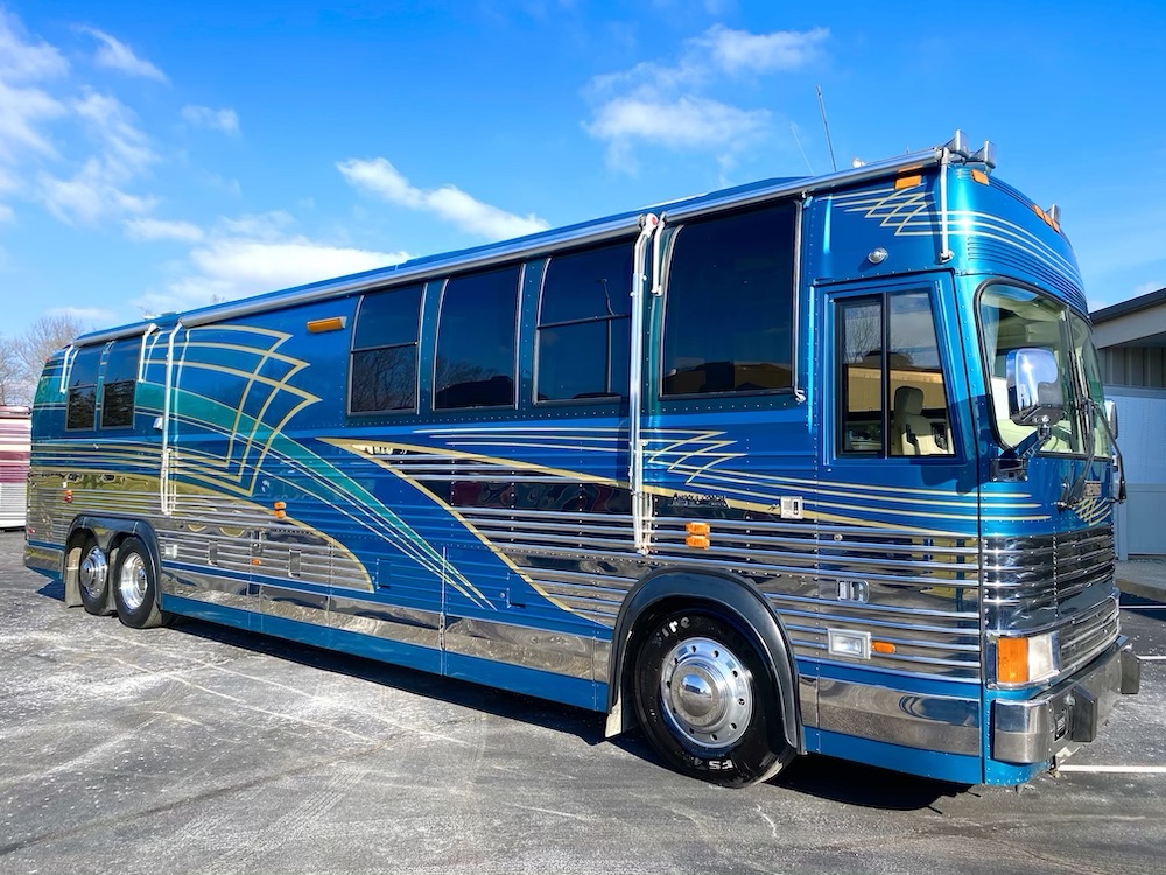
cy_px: 438
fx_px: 876
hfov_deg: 67.3
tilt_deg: +0.7
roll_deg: -0.8
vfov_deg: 53.1
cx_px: 583
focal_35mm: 26
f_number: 1.8
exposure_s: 1/1522
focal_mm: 4.25
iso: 32
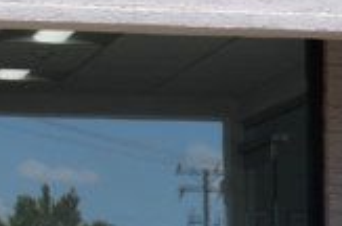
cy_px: 285
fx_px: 2419
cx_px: 883
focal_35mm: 255
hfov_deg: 7.4
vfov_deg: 5.3
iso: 400
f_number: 11
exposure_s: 1/500
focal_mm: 27
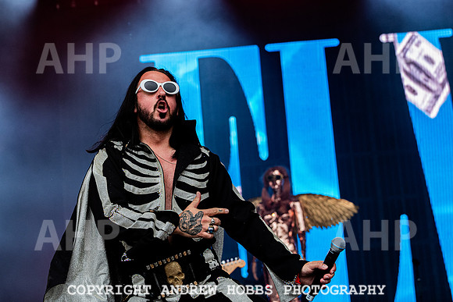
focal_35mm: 96
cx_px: 141
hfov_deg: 21.1
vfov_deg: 14.2
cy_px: 94
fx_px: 1212
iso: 1000
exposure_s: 1/1600
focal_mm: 70
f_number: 4.5
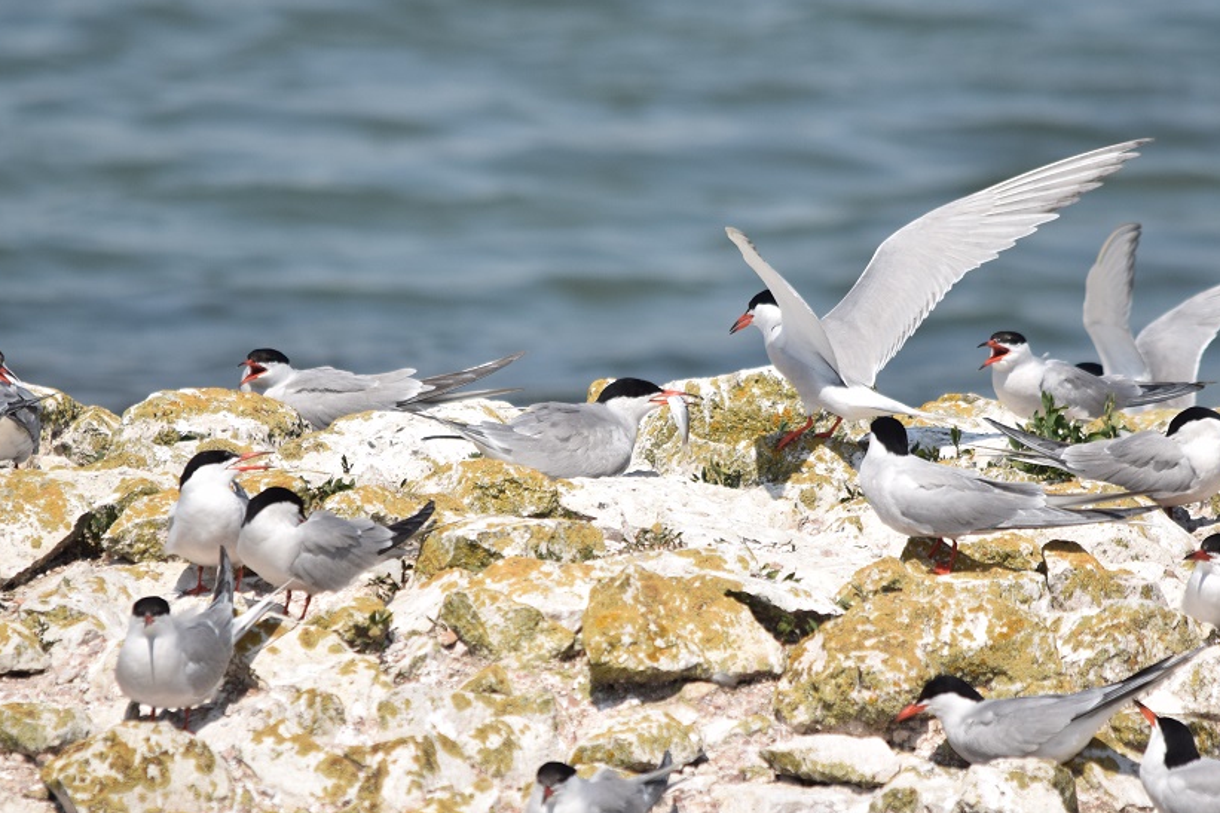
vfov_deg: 1.4
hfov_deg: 2.1
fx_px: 33439
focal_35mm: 987
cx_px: 685
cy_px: 434
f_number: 8
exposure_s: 1/1500
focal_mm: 500
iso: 320
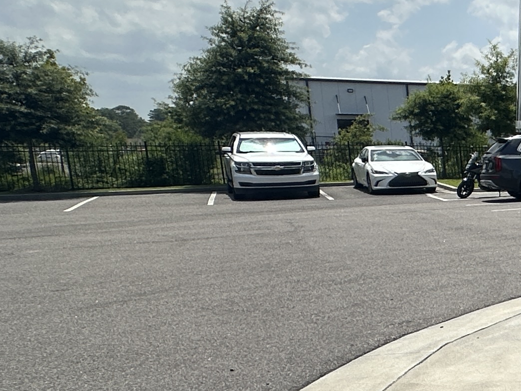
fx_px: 813
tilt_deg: -7.2
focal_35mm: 54
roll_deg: -0.3
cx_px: 878
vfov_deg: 26.9
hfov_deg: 23.5
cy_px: 264
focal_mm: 2.22
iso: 50
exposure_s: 1/2353
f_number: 2.2
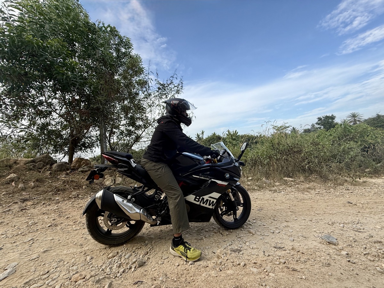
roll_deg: +6.5
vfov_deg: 85.7
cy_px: 144
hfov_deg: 102.1
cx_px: 192
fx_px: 155
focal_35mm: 14
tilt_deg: +2.4
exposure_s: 1/701
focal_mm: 2.22
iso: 50
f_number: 2.2
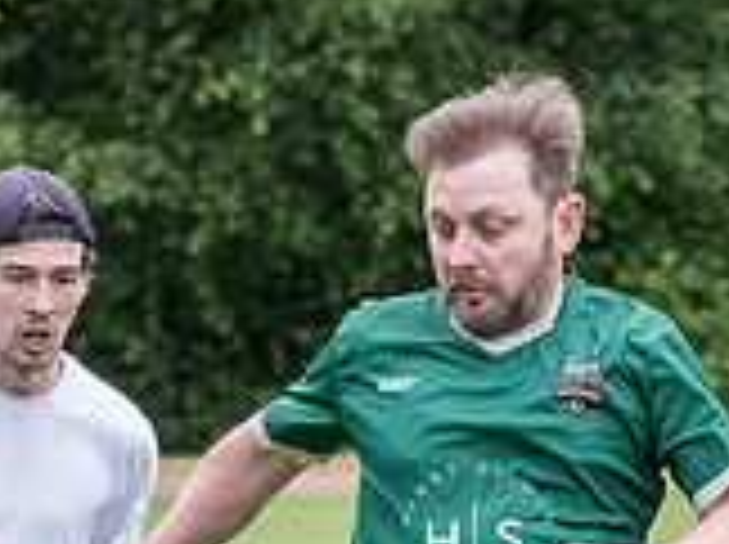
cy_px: 861
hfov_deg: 2.5
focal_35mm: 790
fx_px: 16612
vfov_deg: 1.9
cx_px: 351
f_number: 5.6
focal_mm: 110
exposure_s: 1/1250
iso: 3200
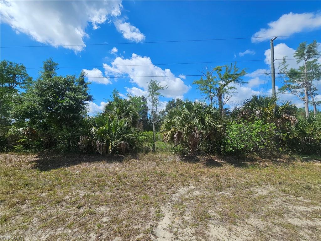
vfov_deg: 89.9
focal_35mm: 13
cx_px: 160
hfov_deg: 106.2
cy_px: 120
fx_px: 121
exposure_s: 1/3084
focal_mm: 2.2
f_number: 2.2
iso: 50
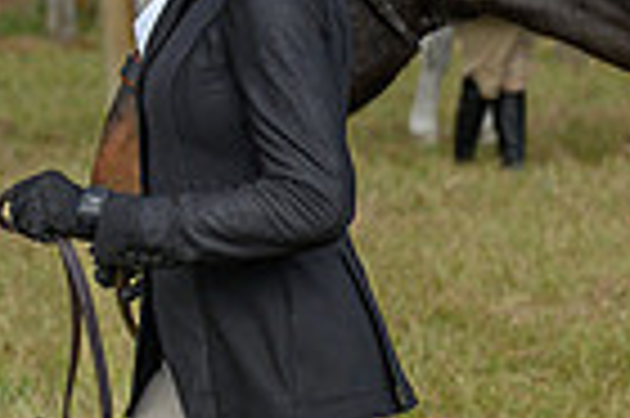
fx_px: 5960
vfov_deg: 4.0
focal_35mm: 341
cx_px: 854
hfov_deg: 6.0
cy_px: 244
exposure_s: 1/640
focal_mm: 77
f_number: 4.5
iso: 200
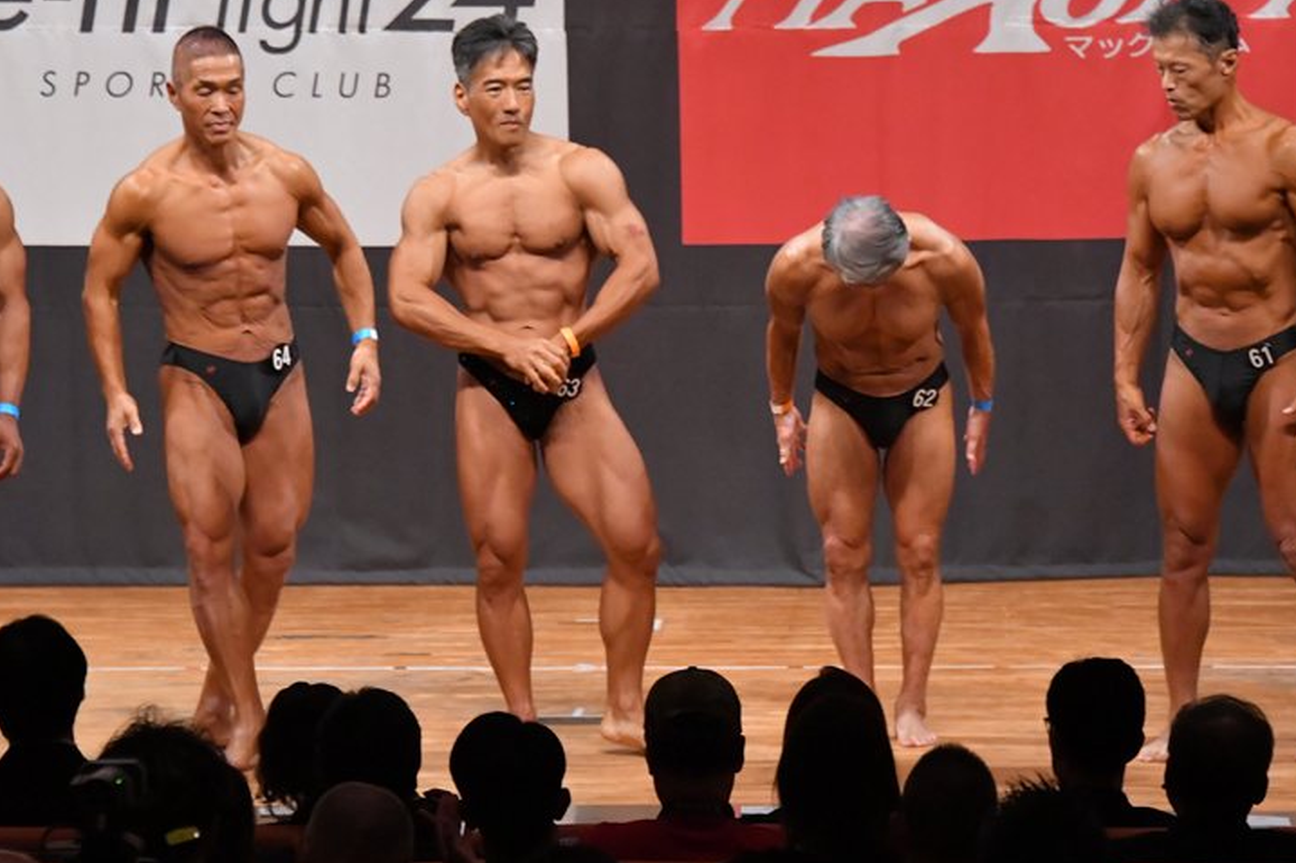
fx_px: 9319
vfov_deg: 5.3
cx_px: 607
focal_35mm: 259
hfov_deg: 8.0
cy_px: 453
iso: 8000
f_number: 5.6
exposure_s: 1/400
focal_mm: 160
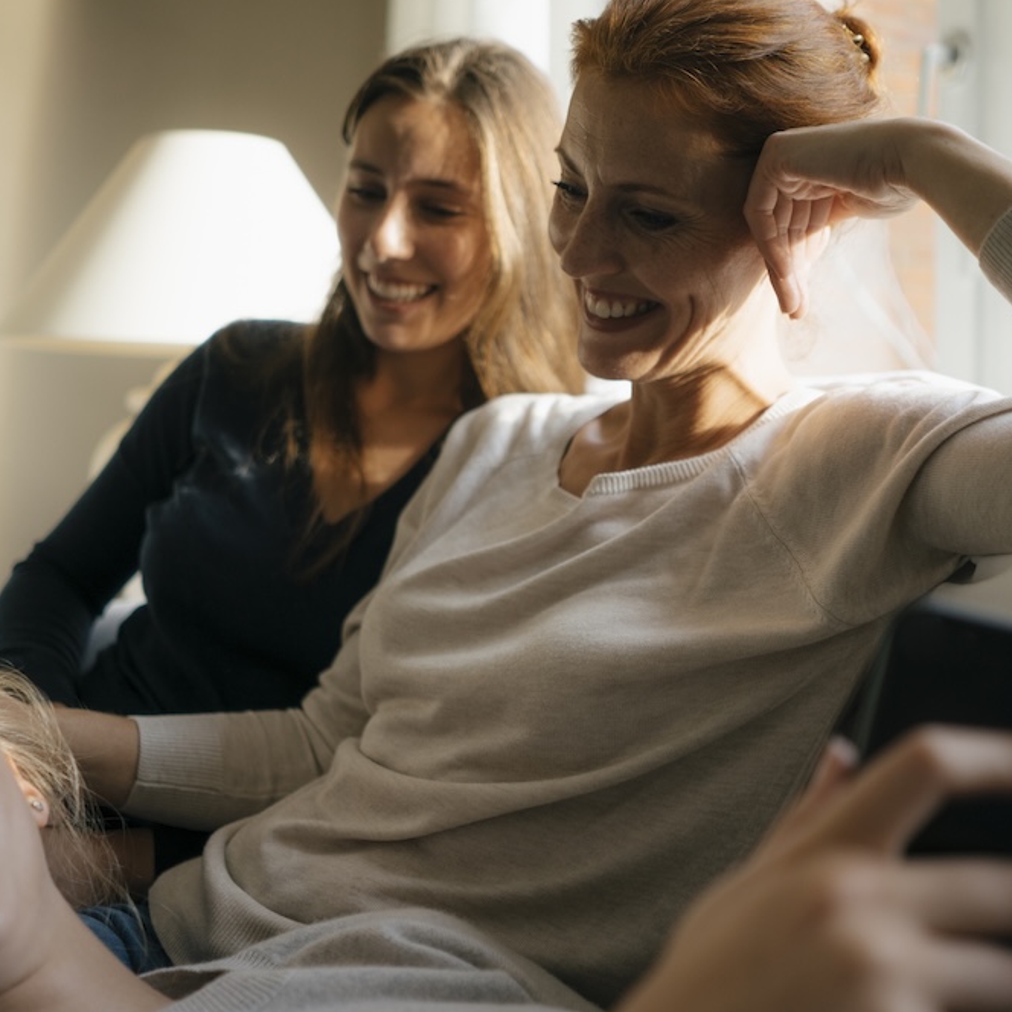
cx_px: 553
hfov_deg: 39.1
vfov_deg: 39.2
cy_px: 539
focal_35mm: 43
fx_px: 1422
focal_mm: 28
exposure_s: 1/400
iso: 160
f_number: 2
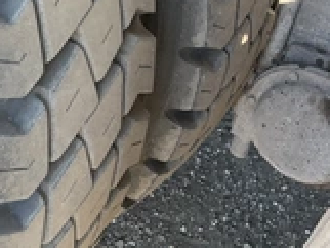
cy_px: -57
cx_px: 78
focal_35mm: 72
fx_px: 687
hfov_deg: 26.6
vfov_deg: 19.2
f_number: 1.8
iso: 32
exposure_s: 1/154
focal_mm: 3
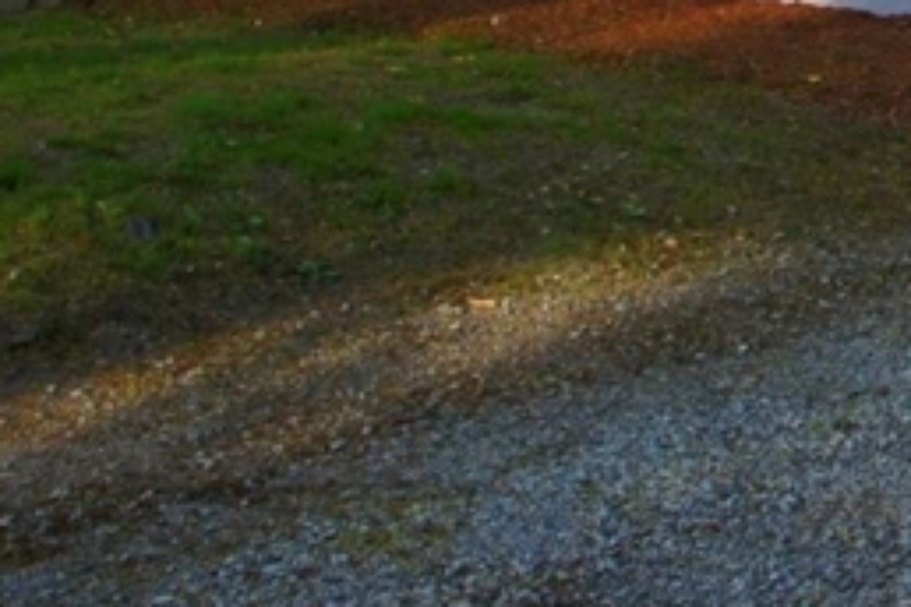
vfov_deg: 10.9
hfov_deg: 15.7
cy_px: -436
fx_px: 3011
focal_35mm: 119
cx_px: 1402
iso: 200
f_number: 7.1
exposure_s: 1/100
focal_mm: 20
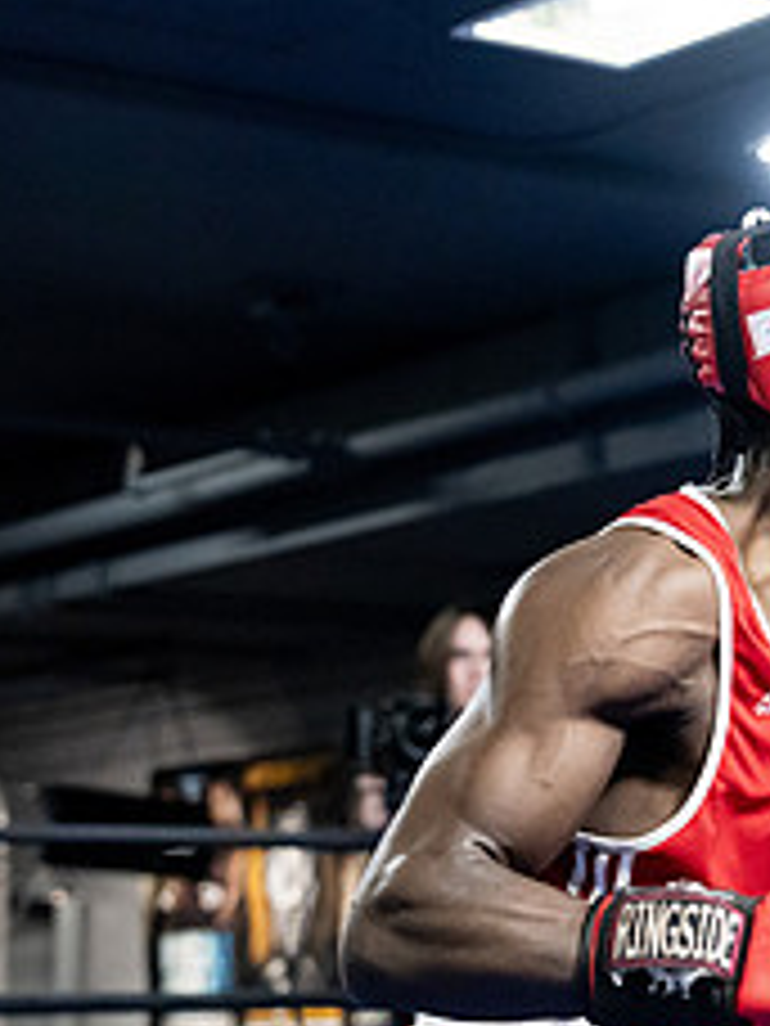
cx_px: 1072
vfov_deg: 16.3
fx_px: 3559
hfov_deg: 11.9
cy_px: 826
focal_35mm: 120
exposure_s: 1/1000
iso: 8000
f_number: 2.8
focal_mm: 49
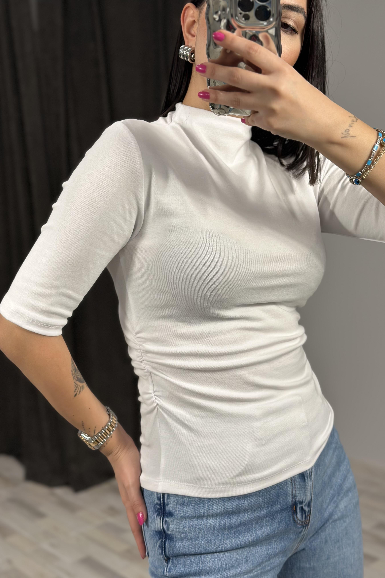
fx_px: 802
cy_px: 289
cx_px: 216
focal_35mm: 50
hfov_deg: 27.0
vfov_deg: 39.6
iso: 64
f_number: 1.78
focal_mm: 6.86
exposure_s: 1/100
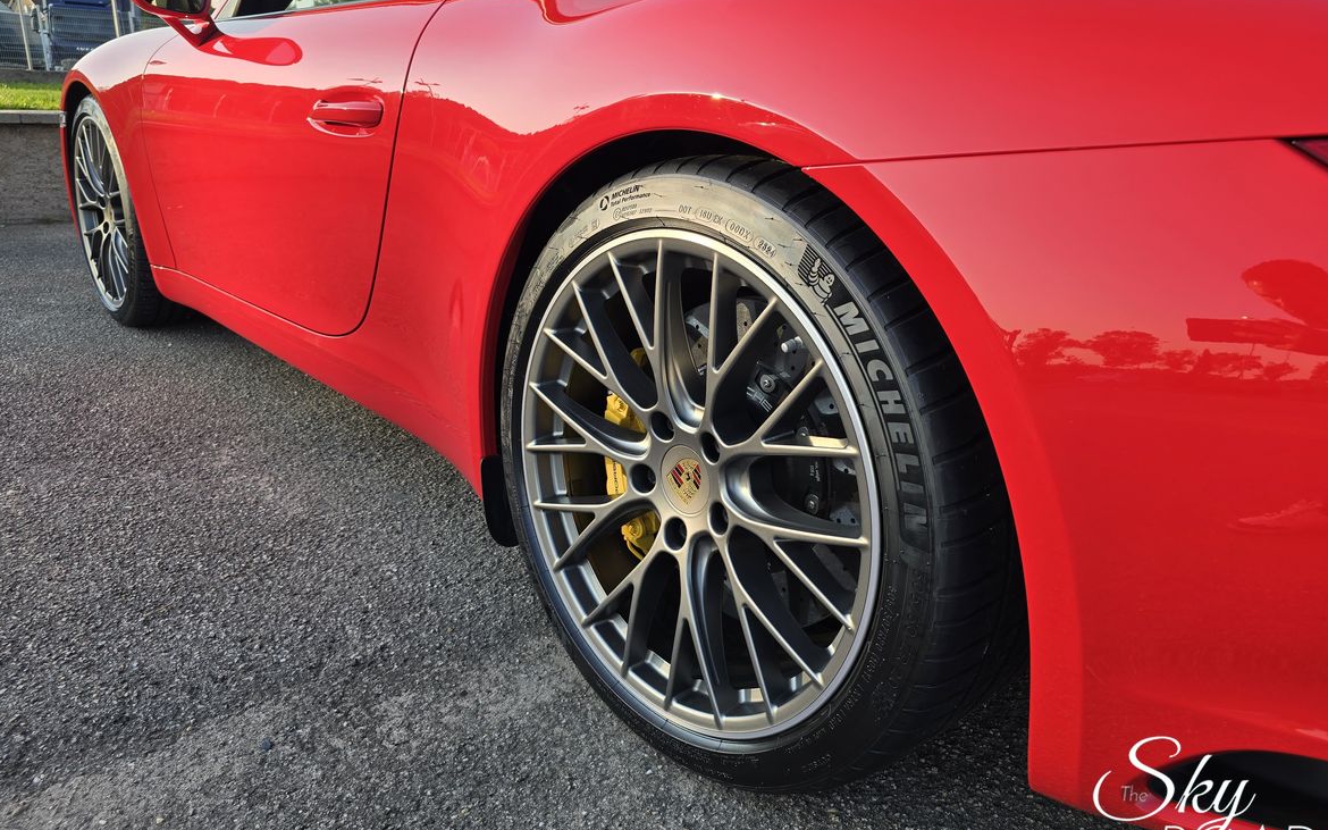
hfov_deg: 72.5
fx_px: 905
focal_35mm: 25
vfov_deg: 49.2
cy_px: 394
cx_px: 655
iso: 12
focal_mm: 6.3
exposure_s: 1/183
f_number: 1.7
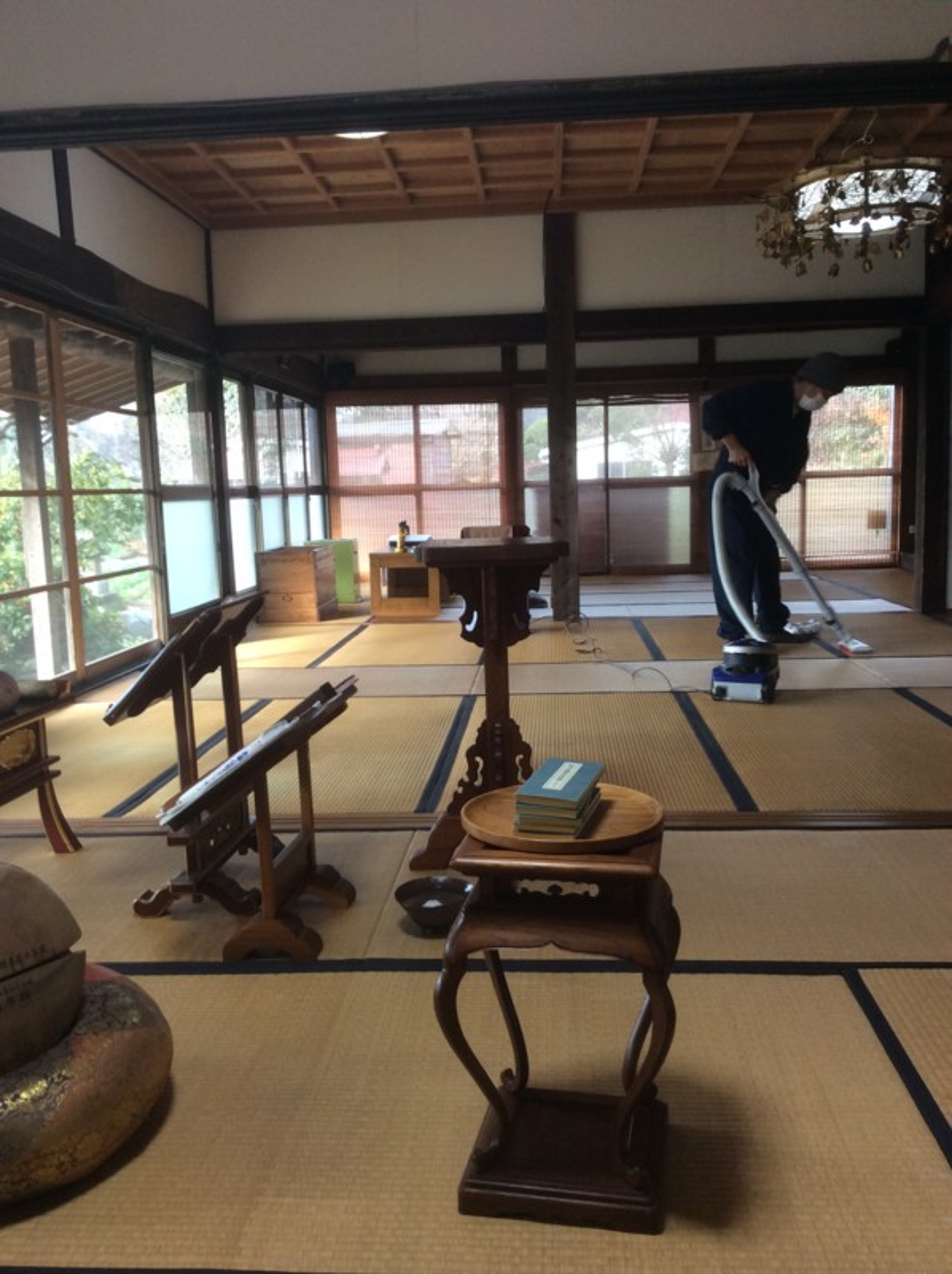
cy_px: 637
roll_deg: +2.3
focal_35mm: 32
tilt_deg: -7.4
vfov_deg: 56.9
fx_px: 1176
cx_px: 476
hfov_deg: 44.1
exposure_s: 1/24
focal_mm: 3.3
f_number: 2.4
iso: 64
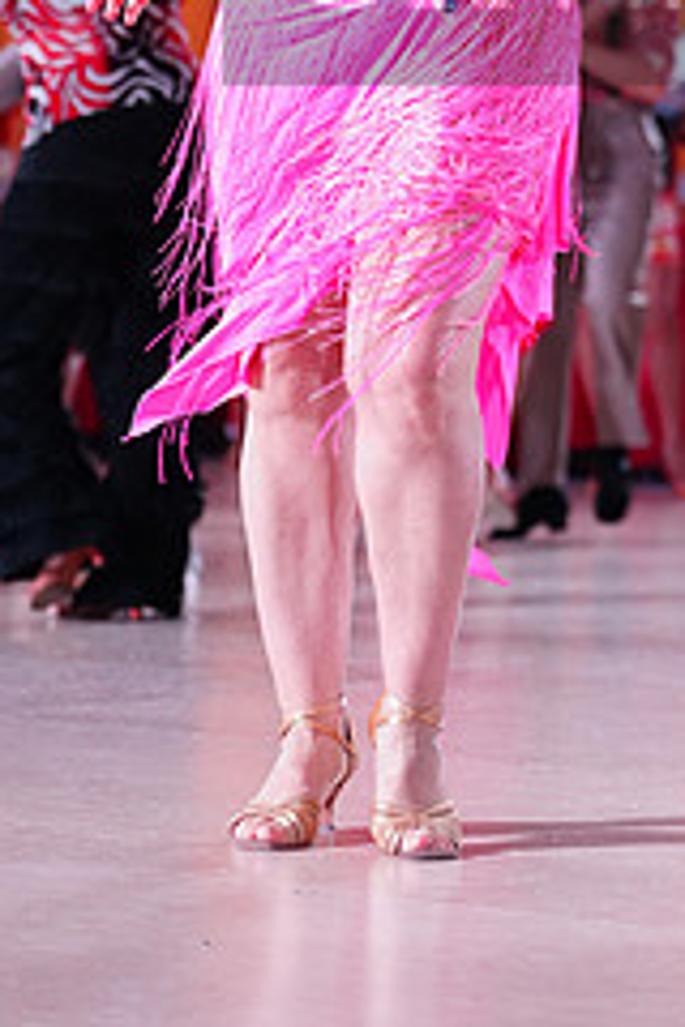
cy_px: -56
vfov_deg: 12.0
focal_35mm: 169
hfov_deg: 8.0
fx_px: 4823
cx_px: 816
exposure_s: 1/500
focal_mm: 70
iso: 2000
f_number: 2.8
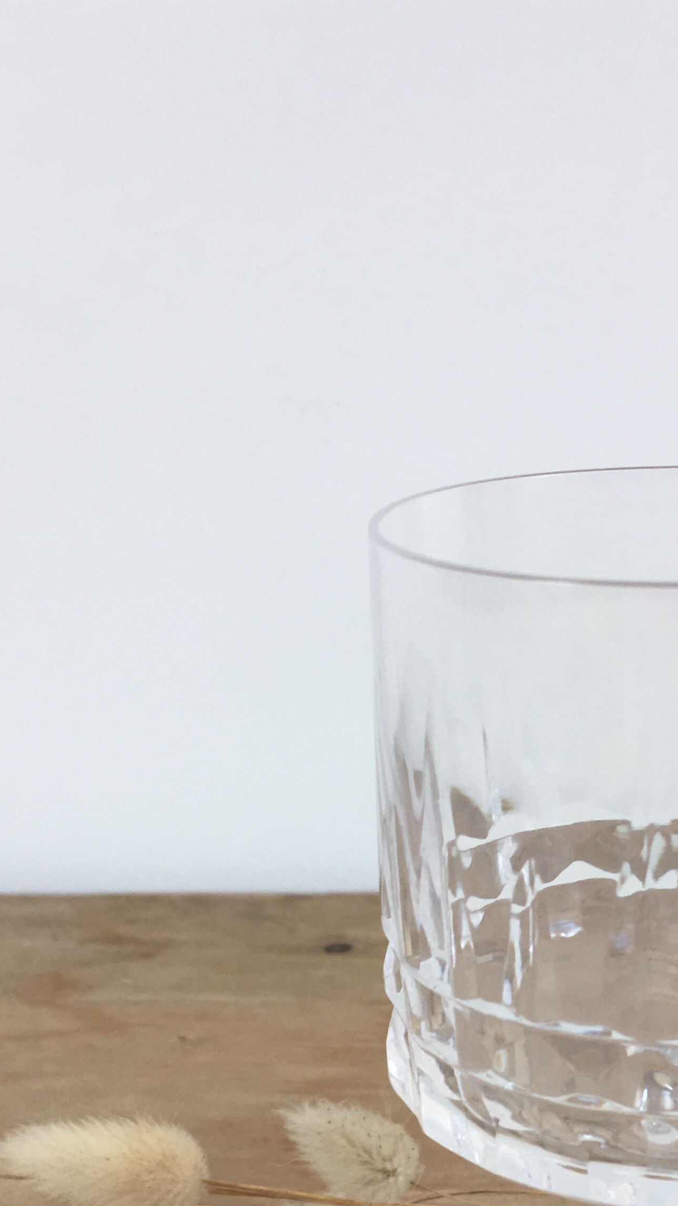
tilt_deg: -24.0
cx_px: 494
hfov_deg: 21.3
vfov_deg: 35.9
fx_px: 1789
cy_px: 973
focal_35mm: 56
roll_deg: +0.3
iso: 40
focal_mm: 4.15
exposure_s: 1/100
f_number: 2.2
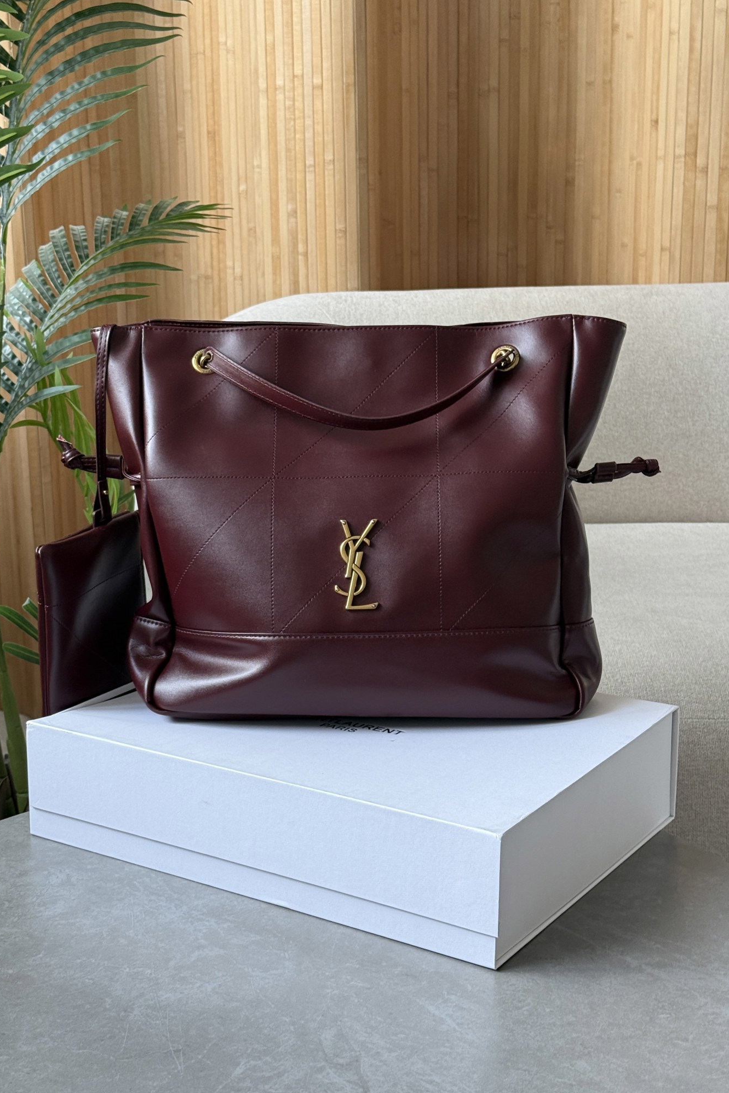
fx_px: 1519
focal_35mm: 50
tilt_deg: -13.9
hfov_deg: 27.0
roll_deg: -1.2
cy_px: 547
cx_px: 326
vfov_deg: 39.6
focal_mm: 6.76
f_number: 1.78
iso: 160
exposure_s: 1/60
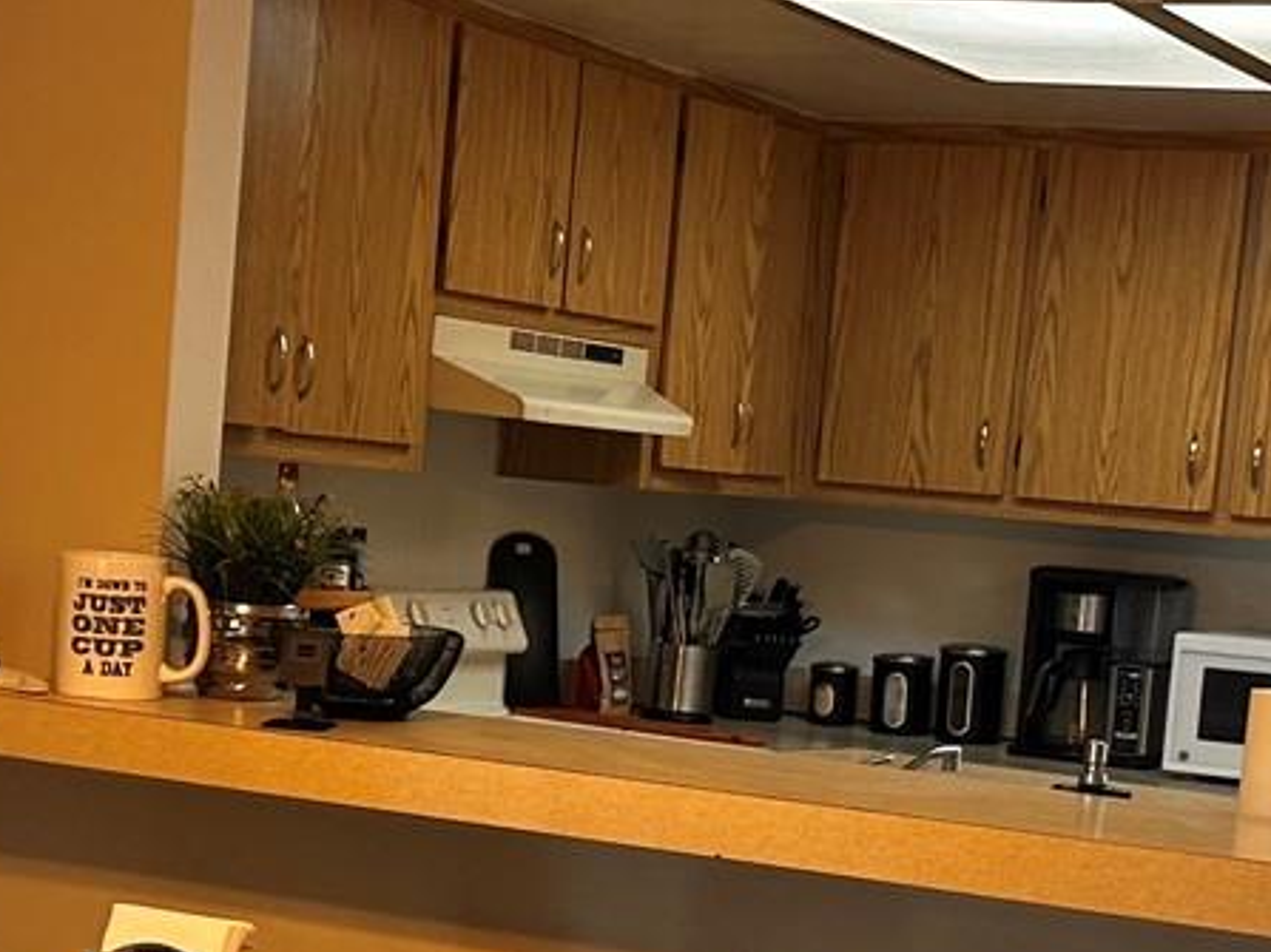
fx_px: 3157
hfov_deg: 22.7
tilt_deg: -6.3
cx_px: 731
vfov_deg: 16.9
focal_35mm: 86
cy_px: 835
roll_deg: -5.1
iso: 160
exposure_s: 1/60
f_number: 1.78
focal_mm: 6.86
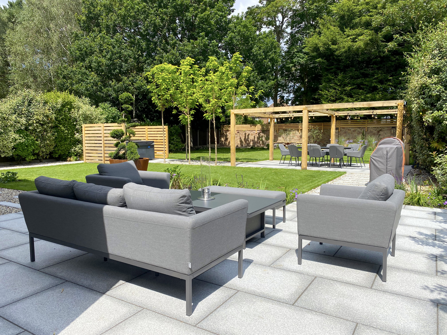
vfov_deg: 53.1
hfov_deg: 67.3
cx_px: 224
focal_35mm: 26
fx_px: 336
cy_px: 168
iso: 32
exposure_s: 1/2268
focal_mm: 4.25
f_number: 1.8
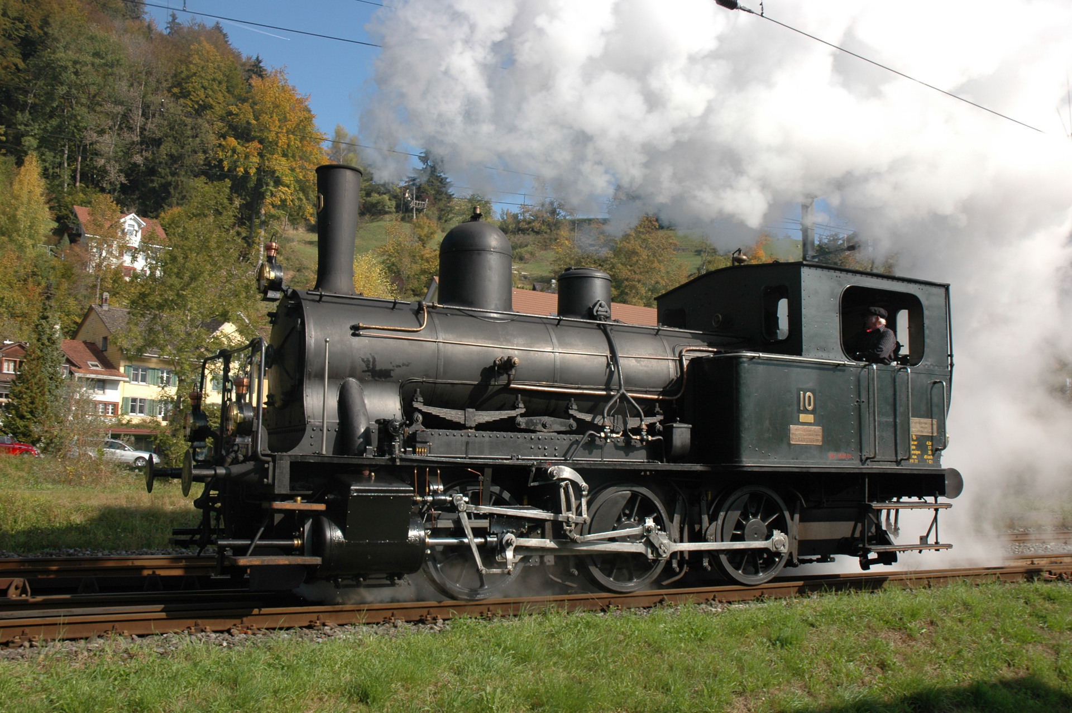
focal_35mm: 36
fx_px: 1071
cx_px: 536
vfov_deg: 36.8
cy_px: 356
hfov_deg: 53.2
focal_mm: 24
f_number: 9
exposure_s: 1/320
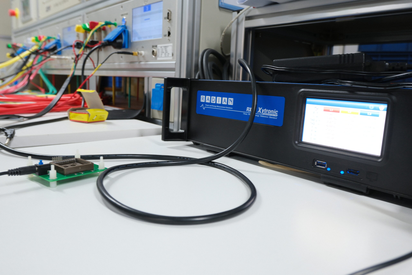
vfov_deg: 45.0
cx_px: 206
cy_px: 138
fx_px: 332
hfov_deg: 63.7
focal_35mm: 29
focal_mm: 19.2
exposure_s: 1/10
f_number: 5
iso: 400
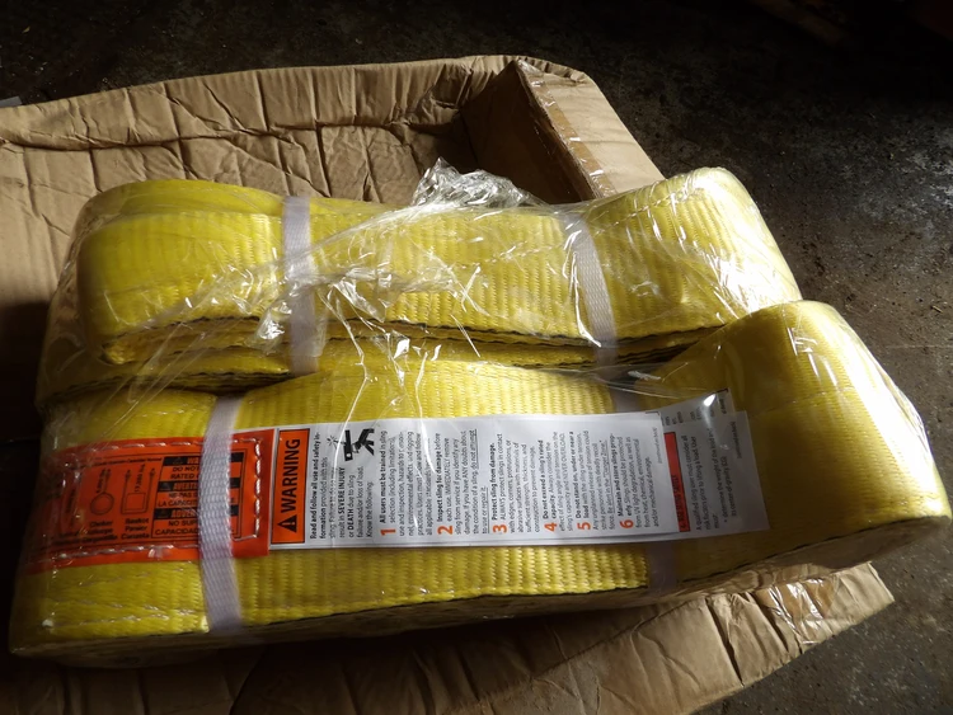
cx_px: 476
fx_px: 661
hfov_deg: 71.6
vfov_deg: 56.8
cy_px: 358
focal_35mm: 24
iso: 100
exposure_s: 1/108
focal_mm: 4.3
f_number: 3.2
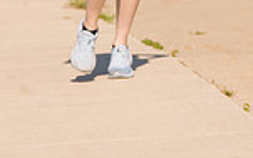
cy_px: -129
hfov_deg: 3.2
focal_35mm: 665
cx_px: 152
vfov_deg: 2.0
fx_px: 4580
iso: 400
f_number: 5.6
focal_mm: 170
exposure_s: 1/2000
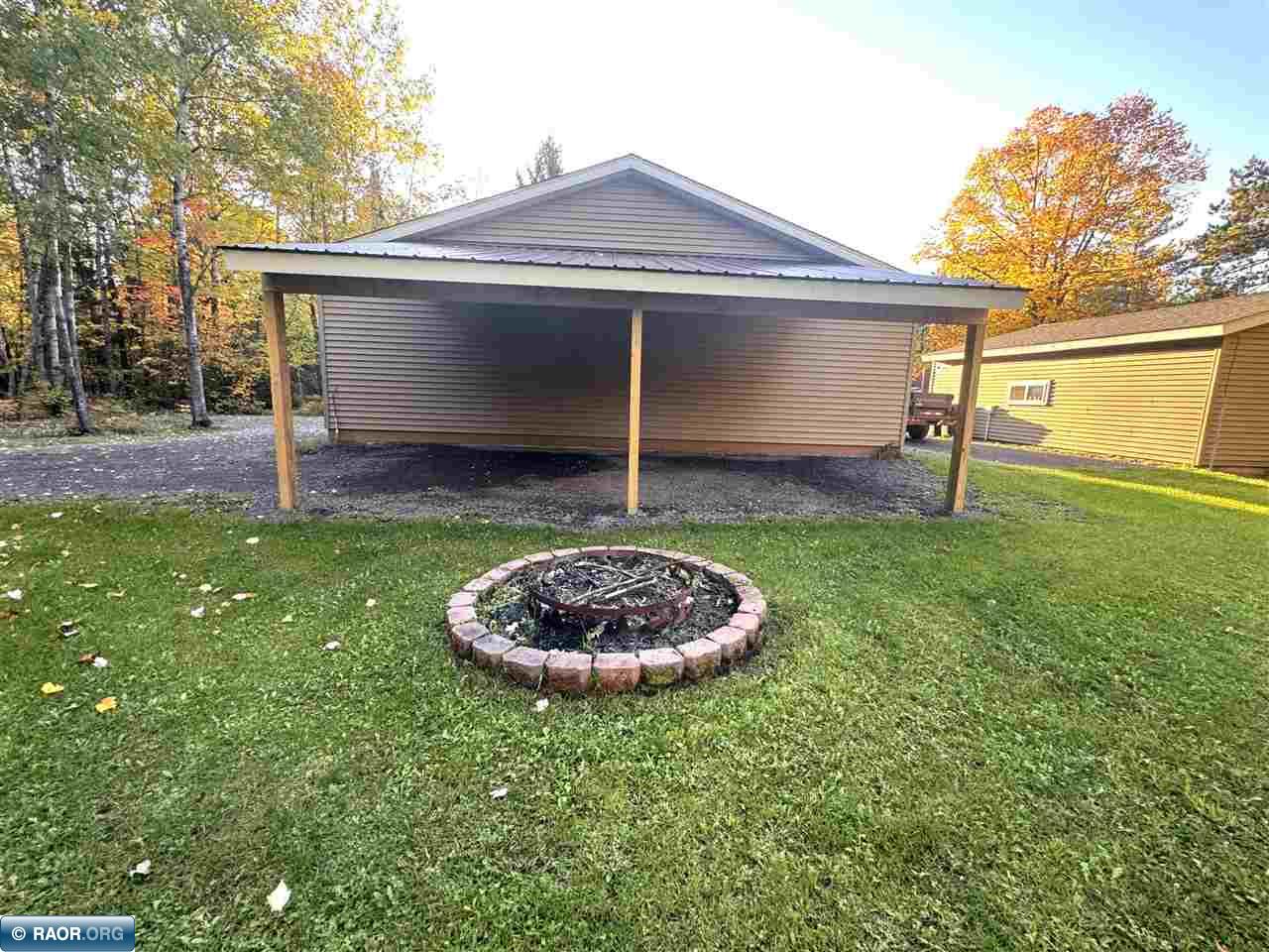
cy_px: 476
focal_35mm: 14
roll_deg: -3.1
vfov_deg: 85.7
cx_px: 634
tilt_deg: -9.0
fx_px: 513
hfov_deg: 102.1
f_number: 2.2
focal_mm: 2.22
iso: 160
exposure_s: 1/99
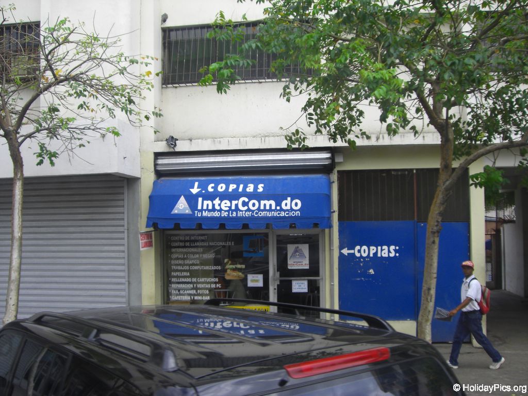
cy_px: 198
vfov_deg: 37.7
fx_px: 580
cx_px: 264
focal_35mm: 38
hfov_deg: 49.0
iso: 64
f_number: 2.7
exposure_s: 1/200
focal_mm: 6.2
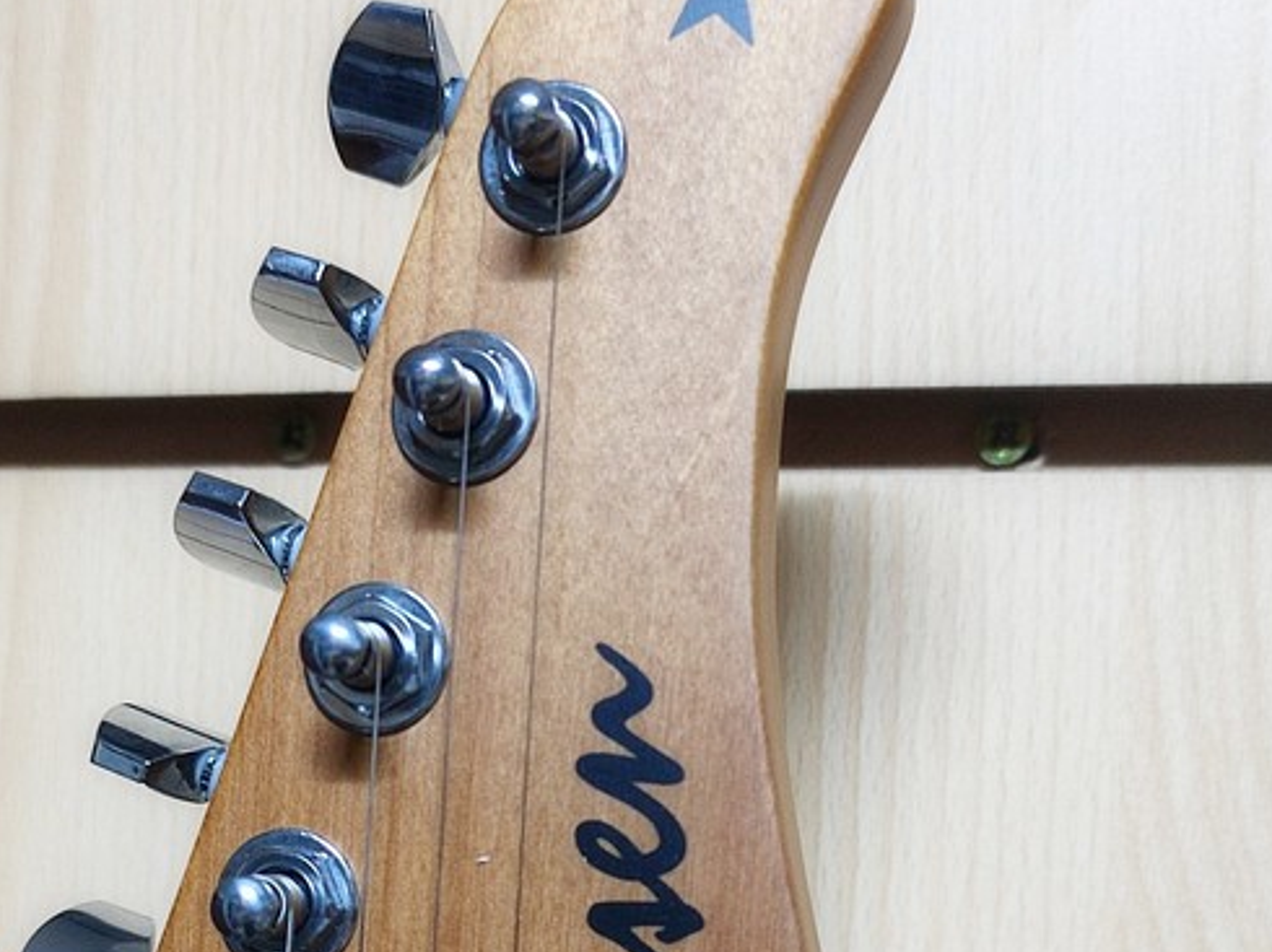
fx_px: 1800
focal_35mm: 49
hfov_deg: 38.8
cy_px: 820
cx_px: 548
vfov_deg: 28.7
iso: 892
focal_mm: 5.89
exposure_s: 1/33
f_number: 1.89
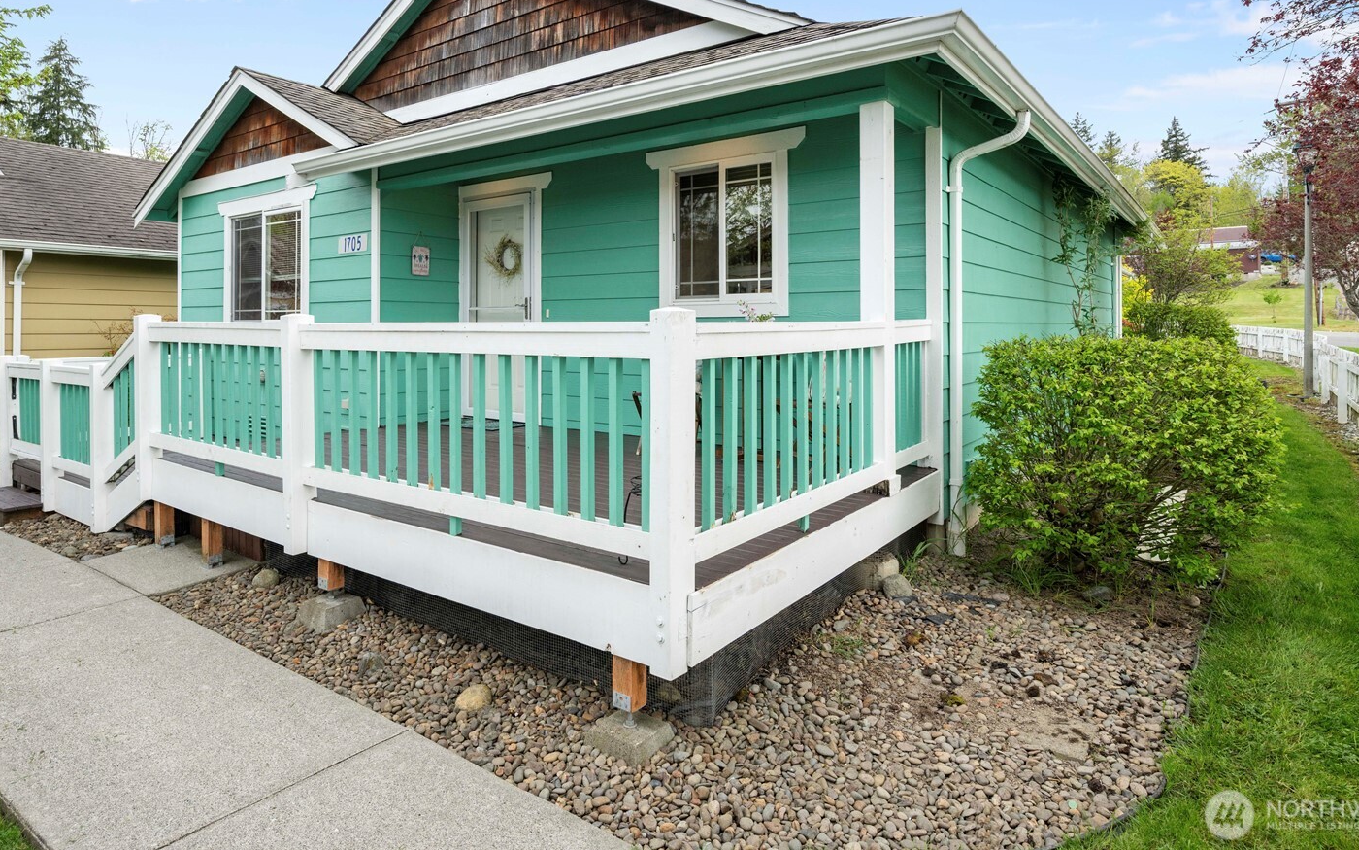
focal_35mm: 22
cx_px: 618
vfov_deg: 55.0
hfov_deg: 80.4
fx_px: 801
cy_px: 303
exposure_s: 1/60
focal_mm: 17.5
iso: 200
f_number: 8
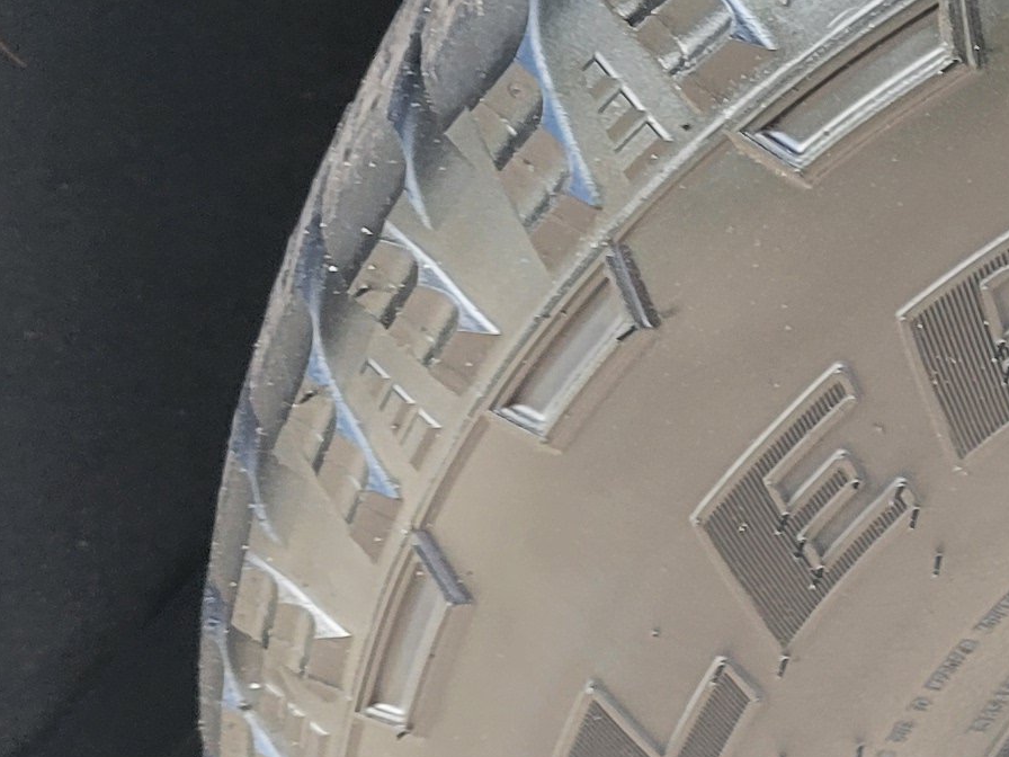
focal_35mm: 117
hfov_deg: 13.6
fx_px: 3410
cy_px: 692
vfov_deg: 12.6
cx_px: 2191
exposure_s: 1/100
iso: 100
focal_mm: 5.4
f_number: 1.8
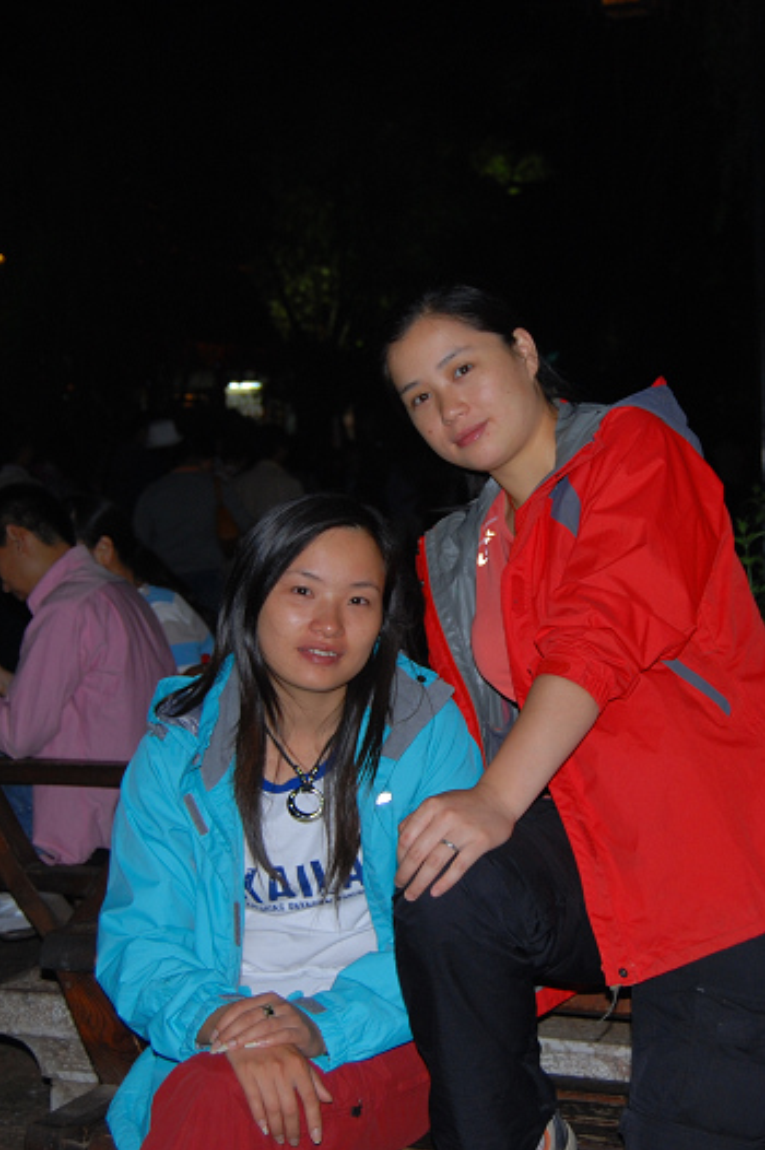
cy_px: 583
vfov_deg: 31.4
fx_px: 2043
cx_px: 455
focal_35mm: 64
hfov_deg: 21.2
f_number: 4.2
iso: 200
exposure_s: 1/60
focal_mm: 28
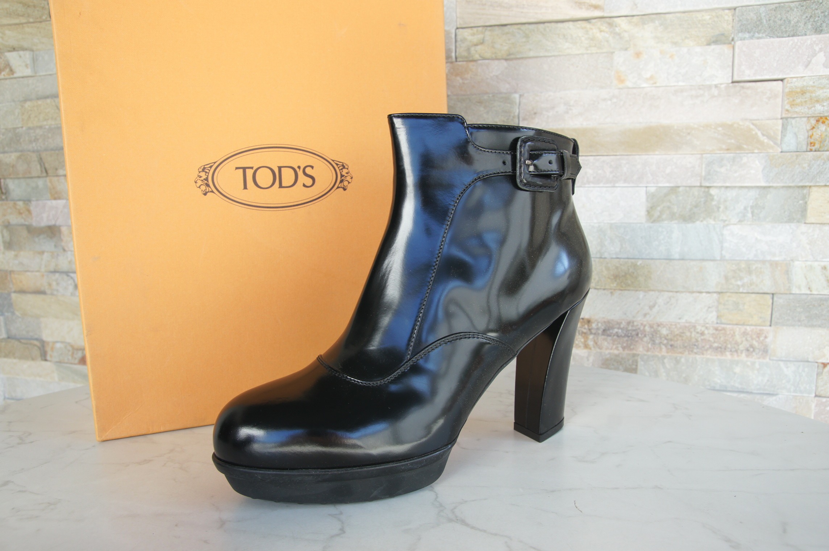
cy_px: 276
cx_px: 414
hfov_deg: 70.5
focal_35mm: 26
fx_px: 587
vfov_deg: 50.3
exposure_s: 1/60
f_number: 6.3
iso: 200
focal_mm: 17
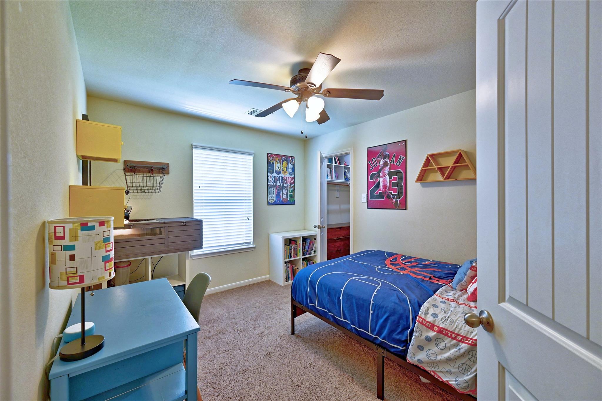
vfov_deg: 81.1
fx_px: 234
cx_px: 301
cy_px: 200
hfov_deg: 104.3
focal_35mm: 14
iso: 400
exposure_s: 1/8
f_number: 8
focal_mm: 14
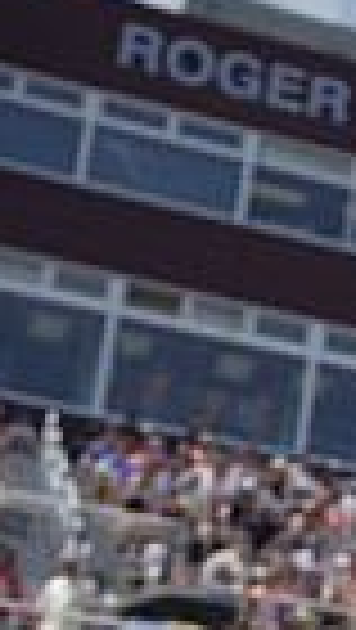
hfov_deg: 7.0
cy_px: 664
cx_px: 1118
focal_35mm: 152
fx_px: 2545
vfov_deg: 13.9
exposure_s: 1/3200
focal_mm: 35
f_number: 2.8
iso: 125
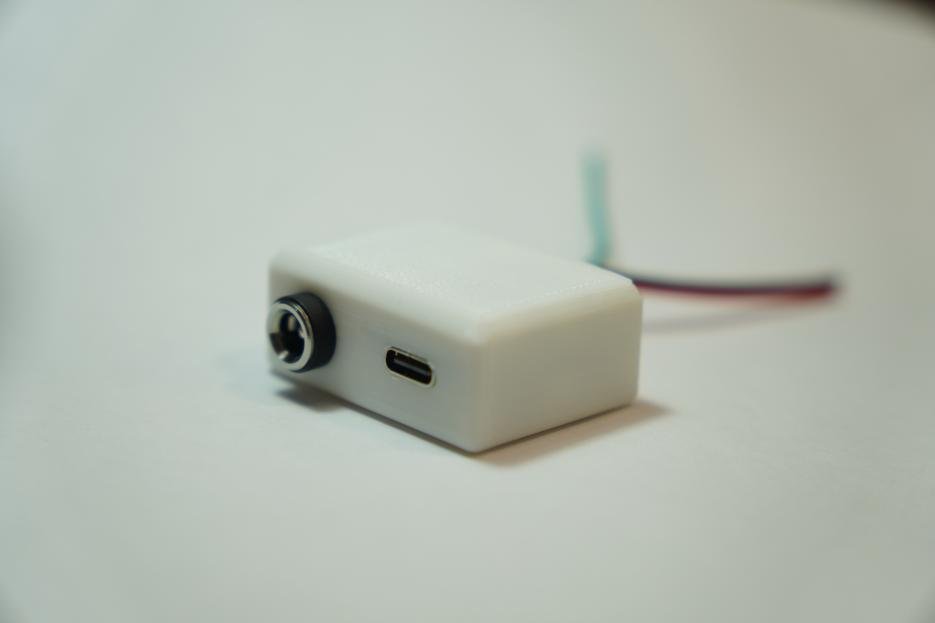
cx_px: 468
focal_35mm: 87
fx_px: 2259
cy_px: 312
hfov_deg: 23.4
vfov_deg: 15.7
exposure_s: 1/100
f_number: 2.8
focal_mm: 58
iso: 125
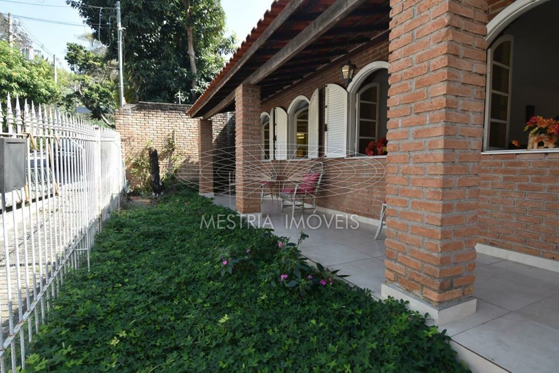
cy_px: 186
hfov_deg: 90.0
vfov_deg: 67.4
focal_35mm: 18
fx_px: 280
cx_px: 280
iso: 200
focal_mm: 12
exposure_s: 1/200
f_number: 6.3
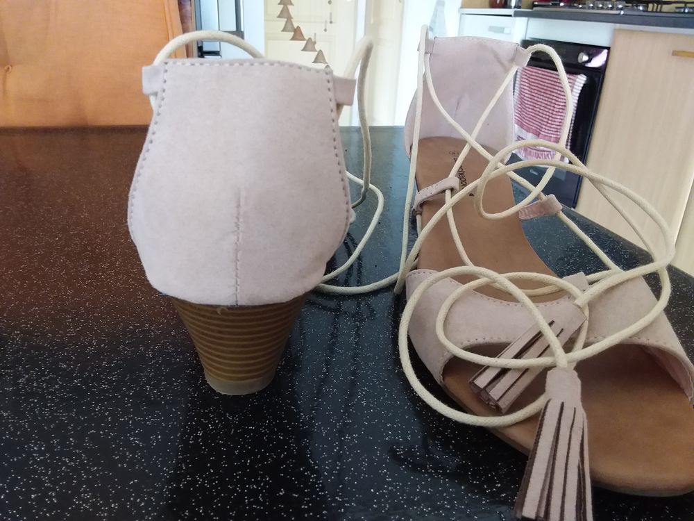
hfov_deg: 63.4
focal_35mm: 28
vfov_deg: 49.7
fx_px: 561
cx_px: 347
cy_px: 260
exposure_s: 1/33
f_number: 1.9
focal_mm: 2.91
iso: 160
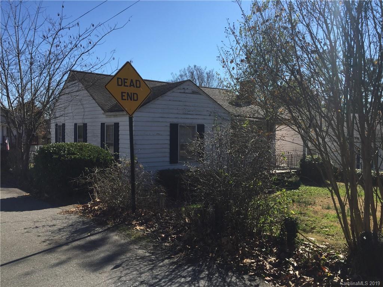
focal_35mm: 29
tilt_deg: -2.3
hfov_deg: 61.7
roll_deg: -1.8
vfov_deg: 48.2
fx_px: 321
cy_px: 144
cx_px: 192
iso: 32
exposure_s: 1/1883
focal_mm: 4.15
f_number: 2.2
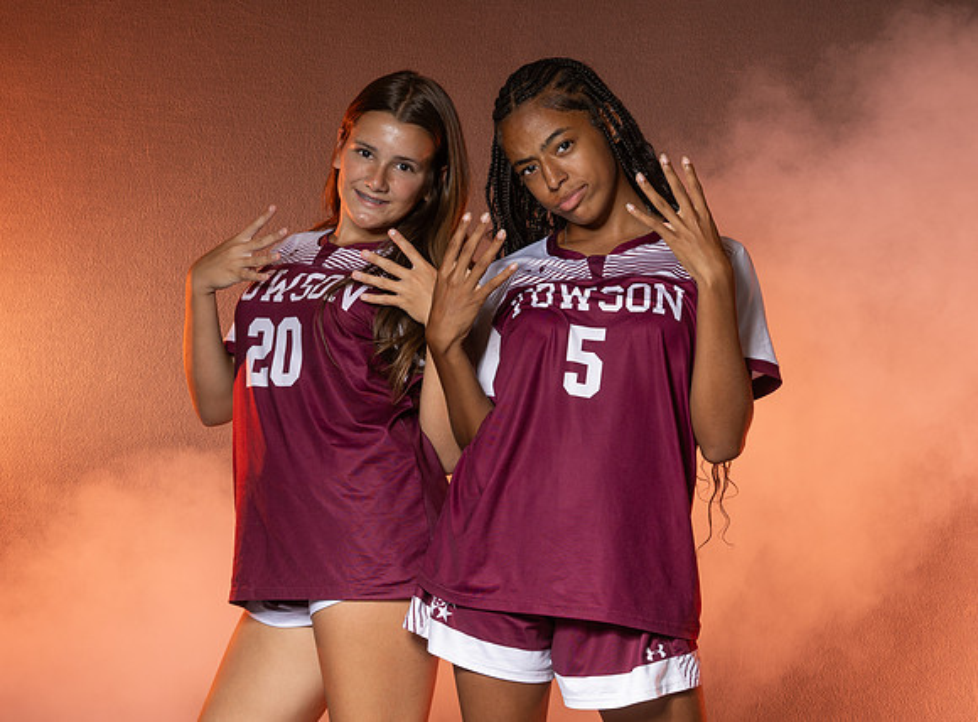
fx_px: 3604
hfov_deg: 15.4
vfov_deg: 11.4
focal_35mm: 128
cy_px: 317
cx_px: 367
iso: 80
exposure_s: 1/160
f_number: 8
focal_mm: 76
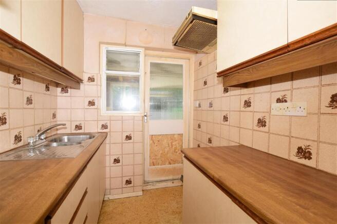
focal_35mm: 15
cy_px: 112
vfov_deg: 77.3
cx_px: 168
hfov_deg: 100.4
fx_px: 140
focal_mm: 10
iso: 400
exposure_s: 1/25
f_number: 7.1
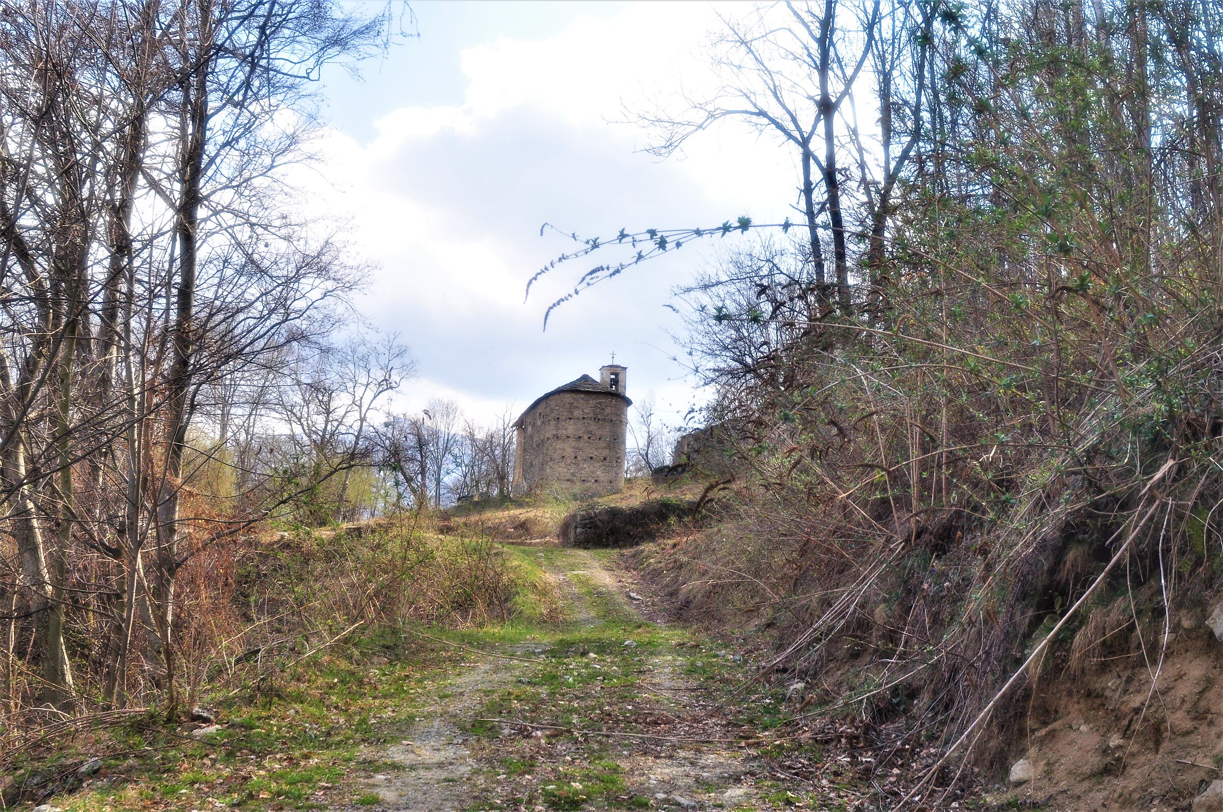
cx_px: 612
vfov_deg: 31.8
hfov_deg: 46.4
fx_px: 1425
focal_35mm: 42
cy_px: 406
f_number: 8
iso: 400
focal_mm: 28
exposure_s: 1/80
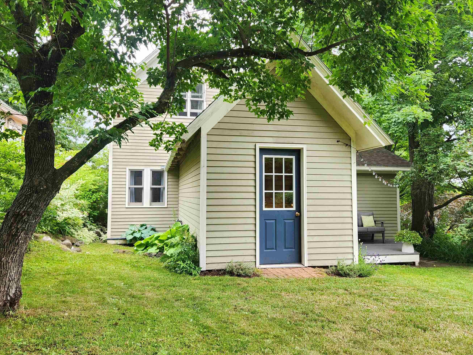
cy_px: 173
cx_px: 235
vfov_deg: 51.4
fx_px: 369
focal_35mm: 27
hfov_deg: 65.3
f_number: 1.8
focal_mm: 5.4
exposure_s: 1/180
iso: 50
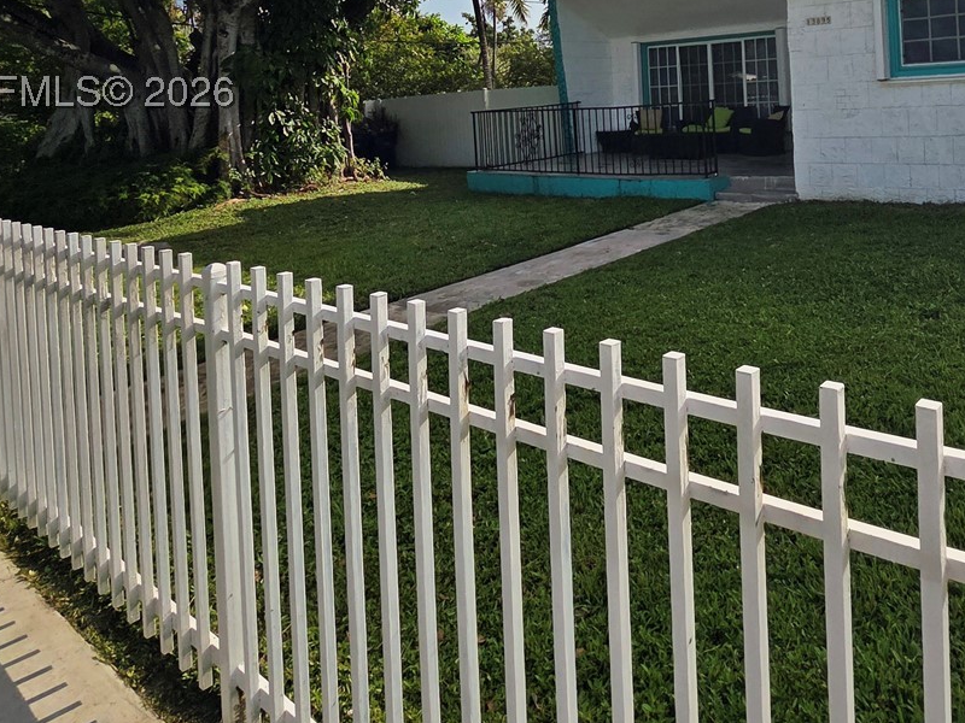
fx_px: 725
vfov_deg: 48.6
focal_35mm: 26
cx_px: 660
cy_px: 100
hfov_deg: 65.1
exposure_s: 1/5000
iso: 50
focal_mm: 2.2
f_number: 2.2
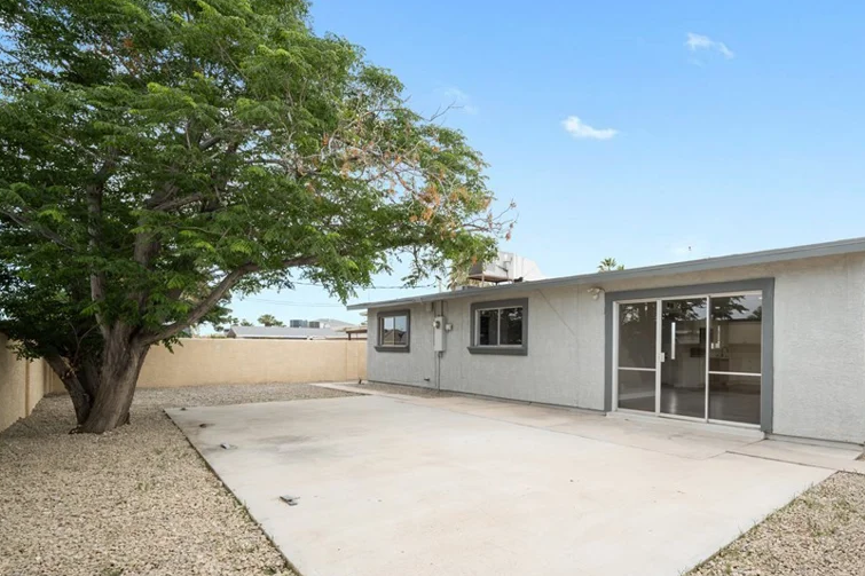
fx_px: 456
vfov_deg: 63.9
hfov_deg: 84.3
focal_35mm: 19
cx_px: 568
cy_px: 350
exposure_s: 1/60
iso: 100
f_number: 9
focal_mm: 14
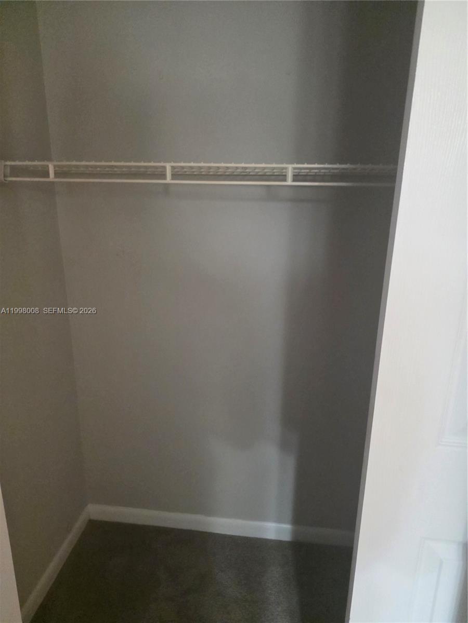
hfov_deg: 58.9
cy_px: 312
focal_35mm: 23
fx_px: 415
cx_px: 234
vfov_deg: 73.9
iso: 1600
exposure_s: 1/120
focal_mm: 6.25
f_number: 1.7
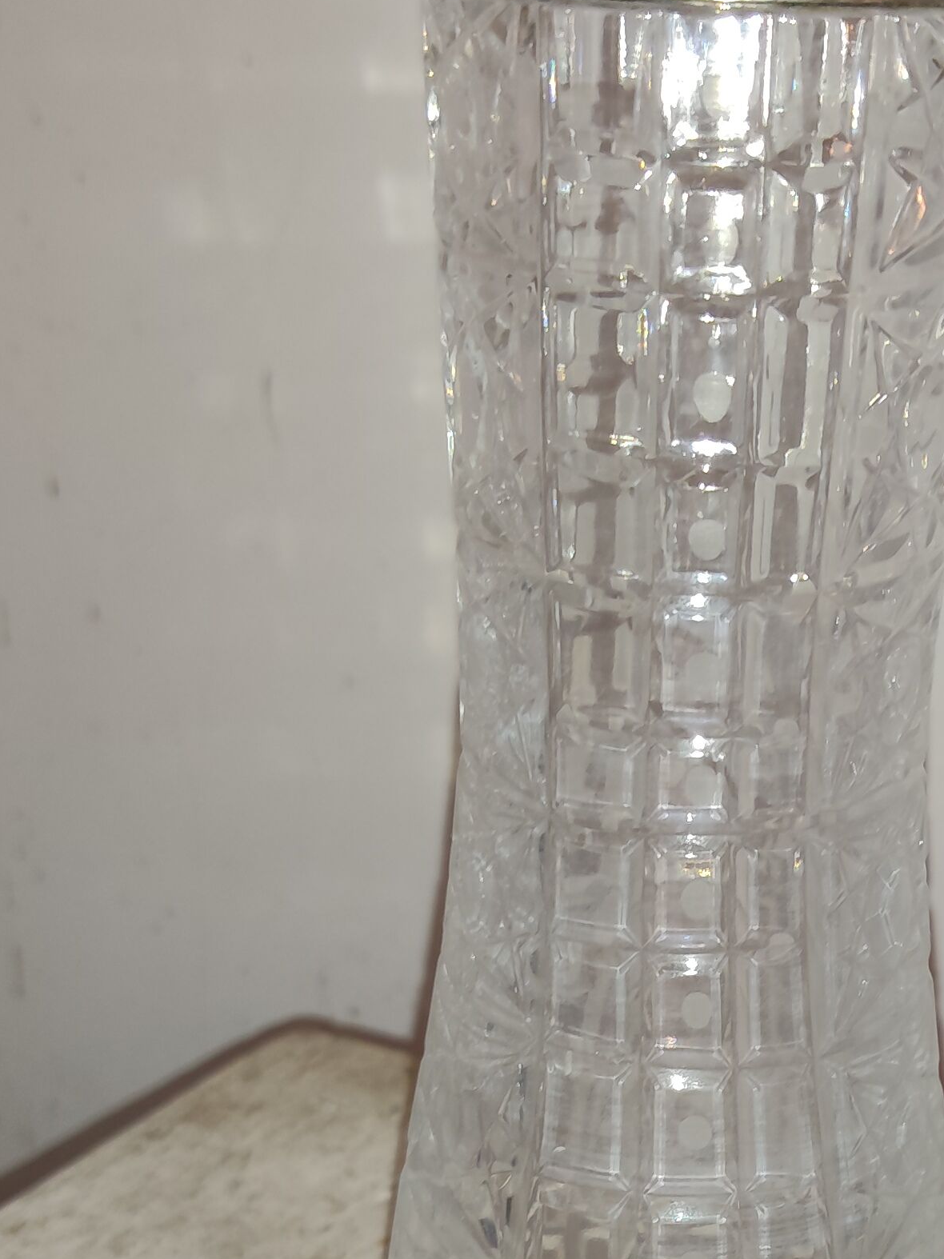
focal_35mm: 61
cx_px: 699
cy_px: 909
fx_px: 2219
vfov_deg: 31.2
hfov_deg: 23.8
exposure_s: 1/50
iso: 484
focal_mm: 5.24
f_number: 1.7
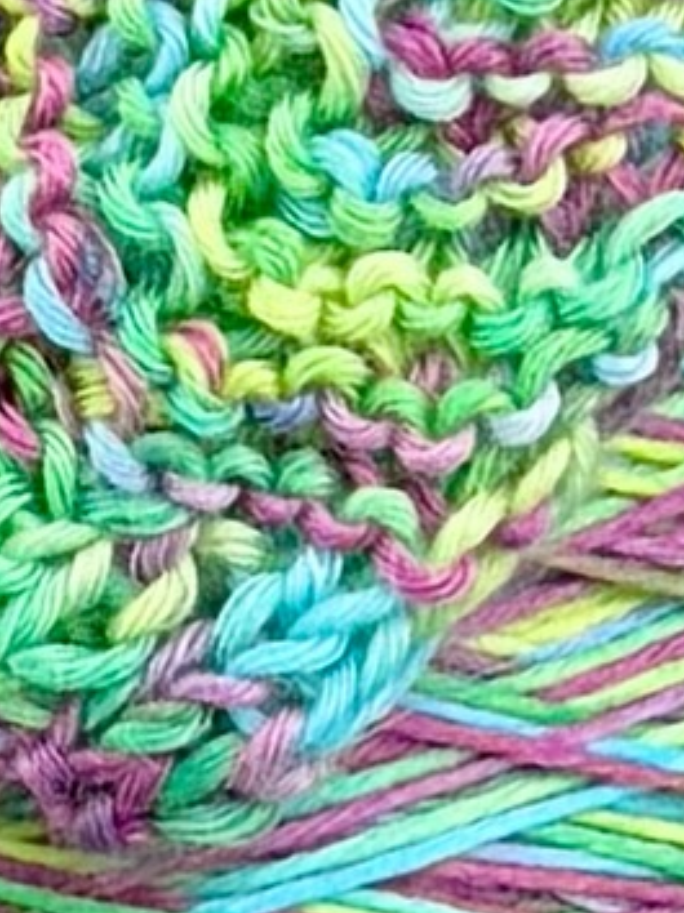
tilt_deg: -0.6
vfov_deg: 14.2
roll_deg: +1.0
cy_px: 555
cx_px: -59
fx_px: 3667
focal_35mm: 139
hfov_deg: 10.5
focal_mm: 6.76
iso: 80
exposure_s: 1/849
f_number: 1.78
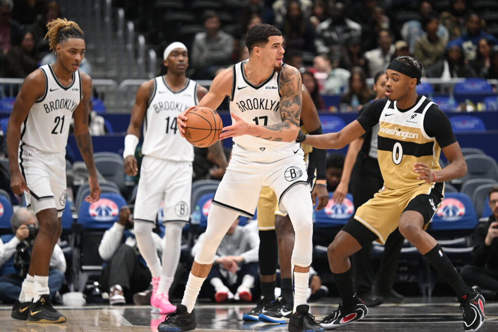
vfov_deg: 4.6
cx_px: 249
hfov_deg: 6.9
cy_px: 166
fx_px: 4150
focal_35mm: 300
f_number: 4
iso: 4000
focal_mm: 300
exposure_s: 1/1000
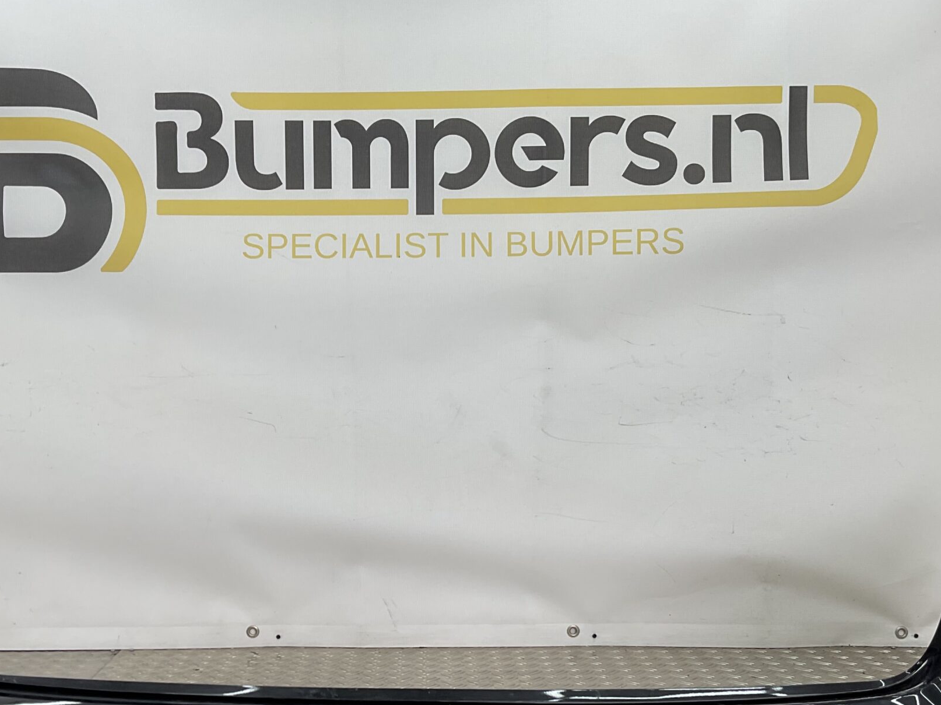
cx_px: 416
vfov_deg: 31.1
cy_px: 507
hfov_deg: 41.2
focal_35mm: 46
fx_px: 1250
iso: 16
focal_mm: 3
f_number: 1.8
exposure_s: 1/153
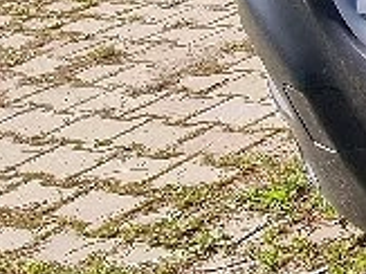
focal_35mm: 80
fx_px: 845
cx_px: 941
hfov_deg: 13.8
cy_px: -29
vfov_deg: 17.8
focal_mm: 2.2
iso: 50
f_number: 2.2
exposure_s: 1/1667
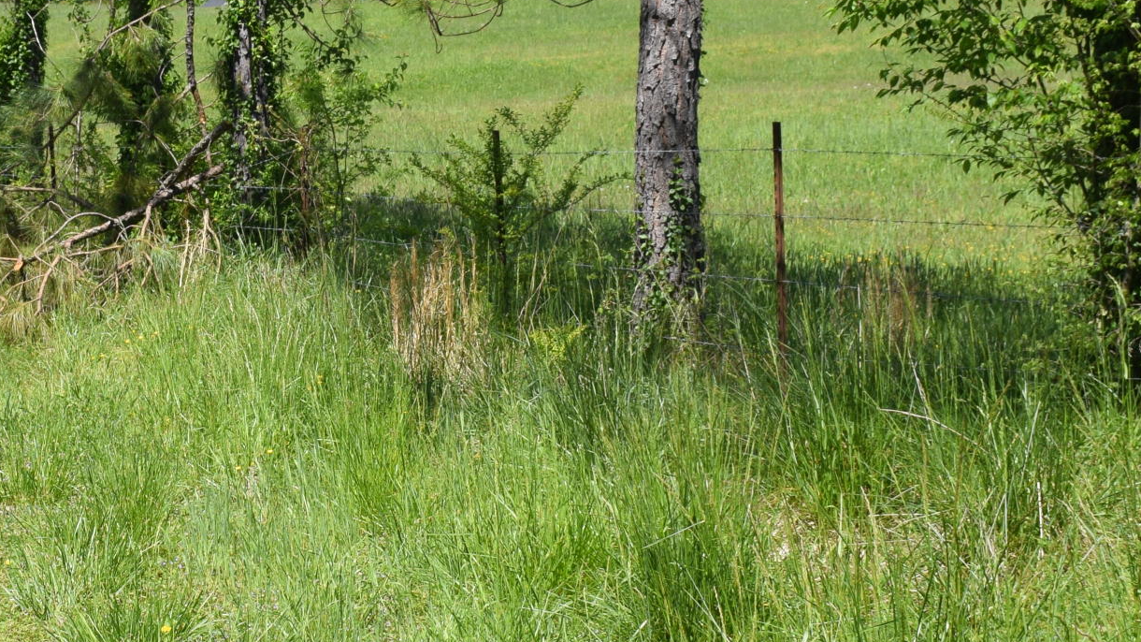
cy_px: 166
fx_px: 3155
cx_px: 225
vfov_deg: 11.6
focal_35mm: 104
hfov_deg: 20.3
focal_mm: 27
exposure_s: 1/320
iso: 200
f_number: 9
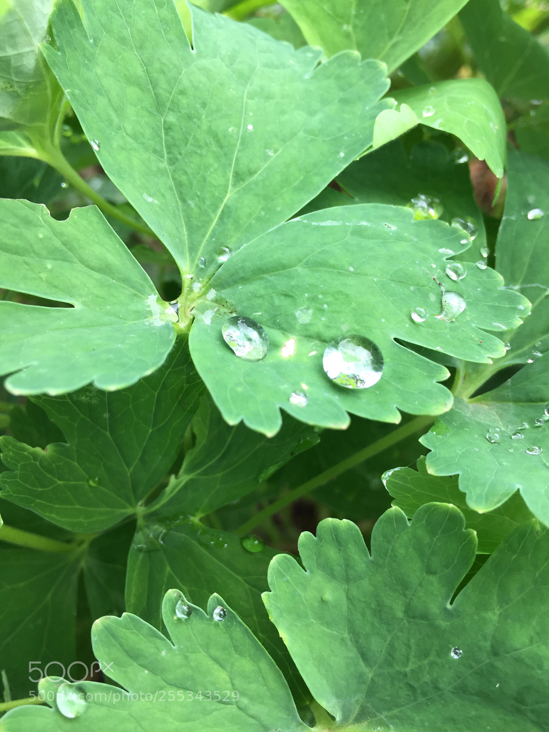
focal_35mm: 29
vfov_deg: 61.7
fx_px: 613
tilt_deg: -51.1
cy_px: 366
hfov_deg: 48.2
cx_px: 274
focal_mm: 4.15
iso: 50
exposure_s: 1/120
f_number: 2.2
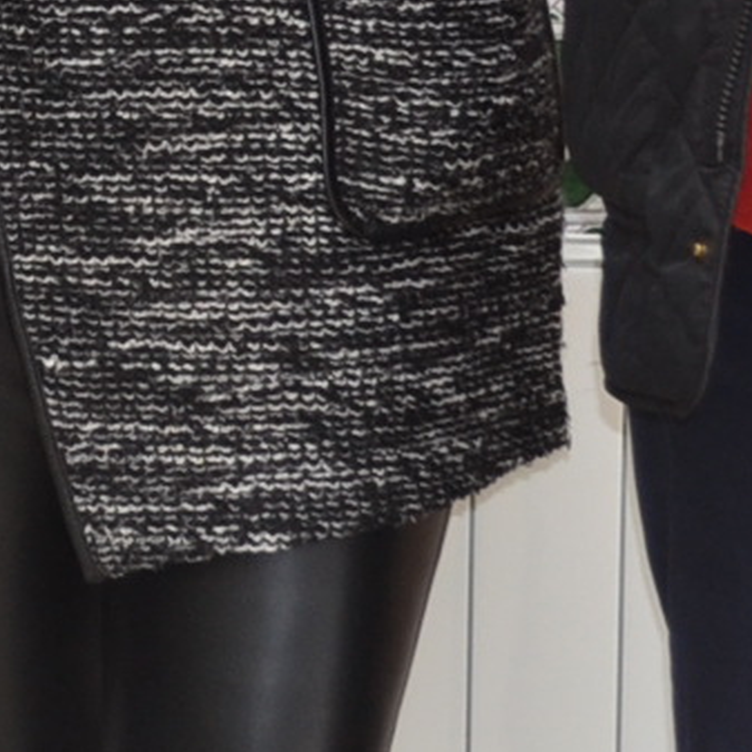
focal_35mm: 209
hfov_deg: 8.2
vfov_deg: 8.1
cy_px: -504
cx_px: -437
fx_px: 5137
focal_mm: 24
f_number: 4
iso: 400
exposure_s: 1/80
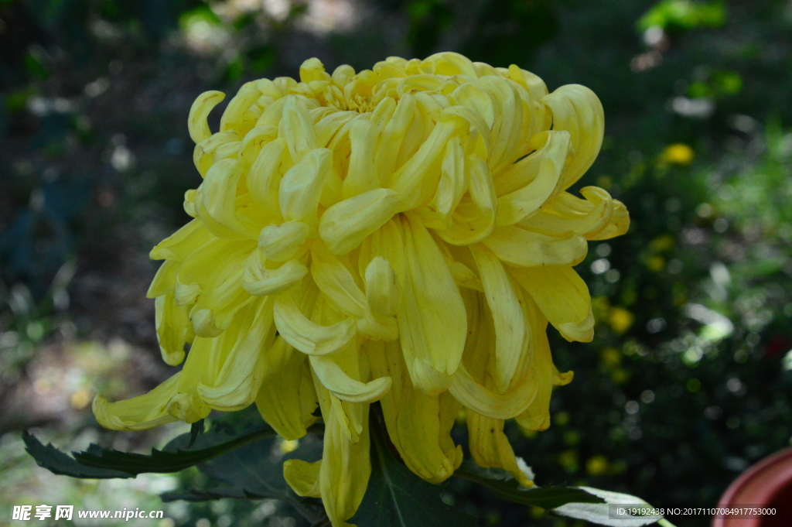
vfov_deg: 14.7
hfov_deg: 21.9
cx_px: 396
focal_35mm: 93
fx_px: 2044
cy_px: 264
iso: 2200
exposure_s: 1/250
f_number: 13
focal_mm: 62
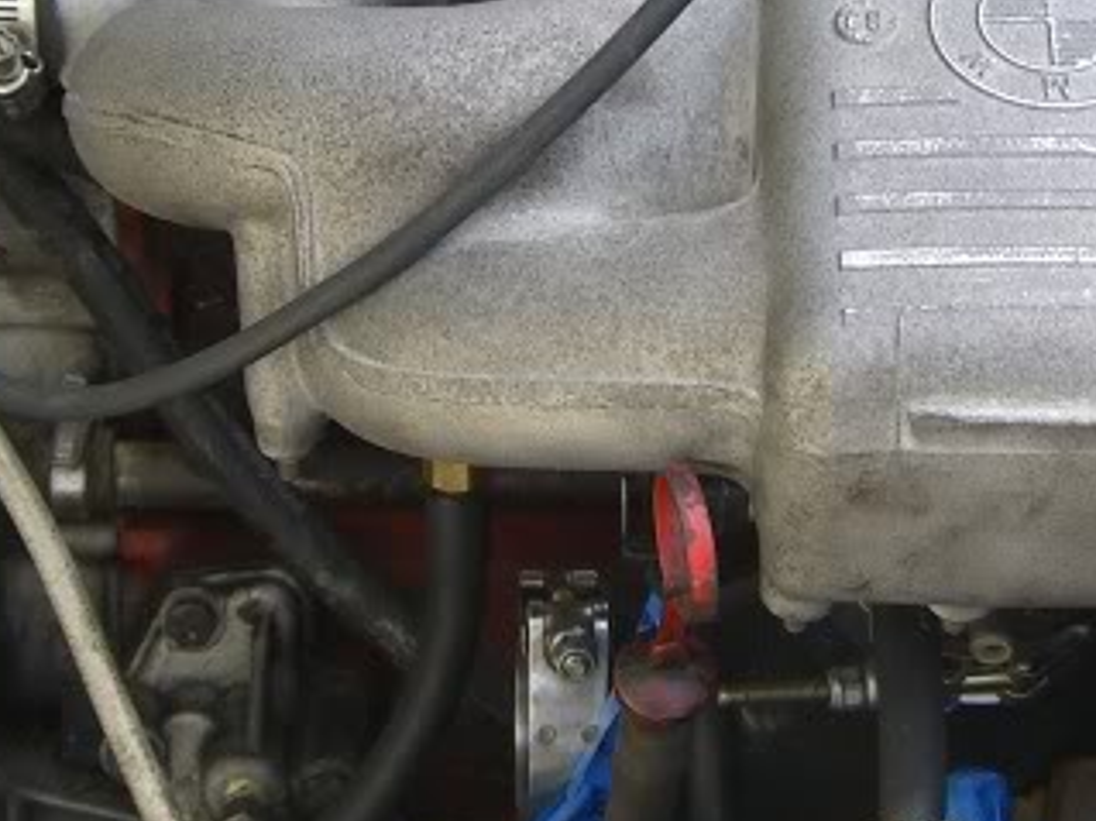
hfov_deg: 16.1
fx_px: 3861
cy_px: 258
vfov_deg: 12.1
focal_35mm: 122
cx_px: 667
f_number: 2.8
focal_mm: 7.9
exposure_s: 1/200
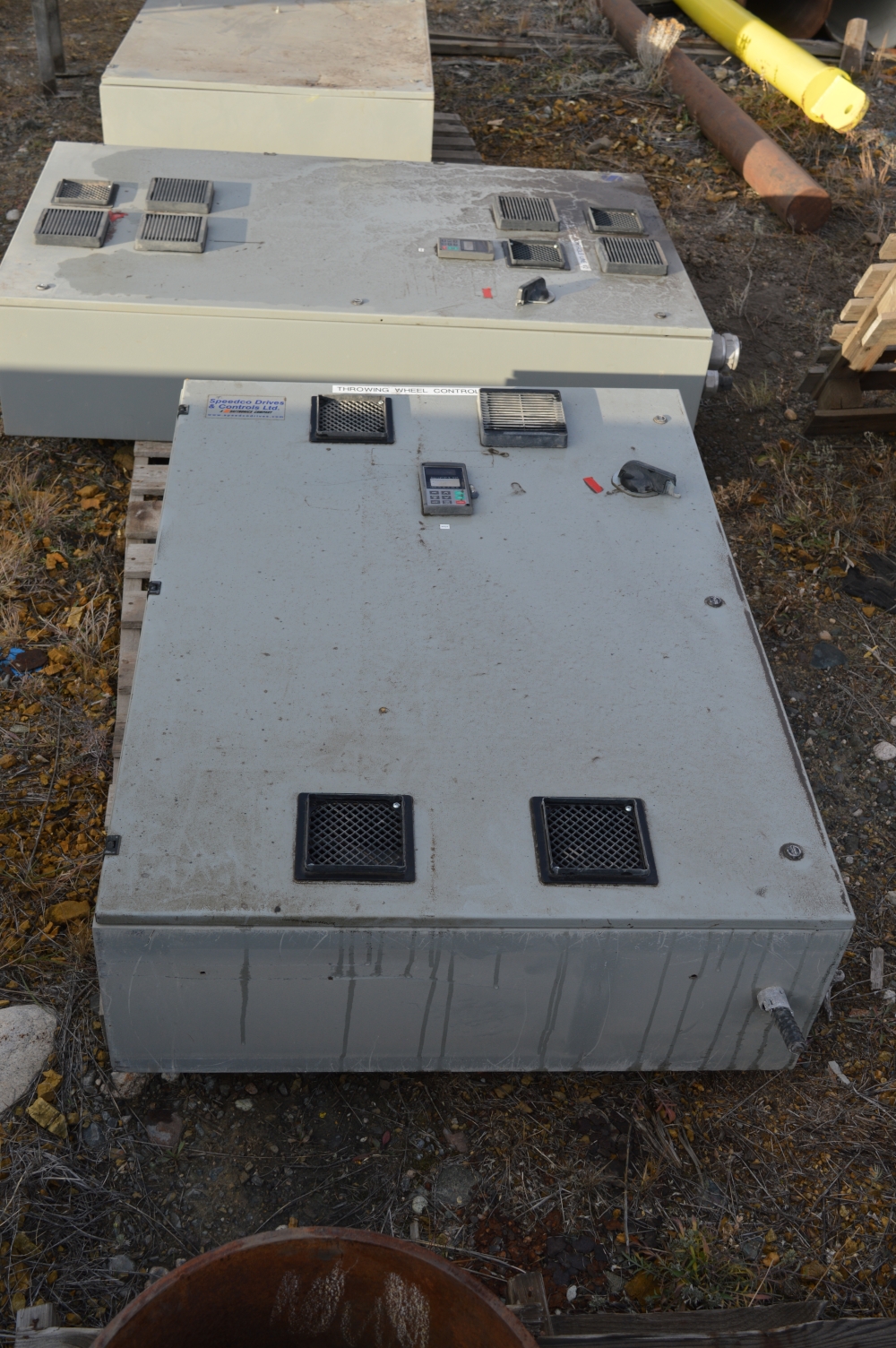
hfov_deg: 35.4
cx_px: 448
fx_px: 1402
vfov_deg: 51.3
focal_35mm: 38
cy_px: 674
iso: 100
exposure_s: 1/160
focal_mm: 25
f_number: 6.3
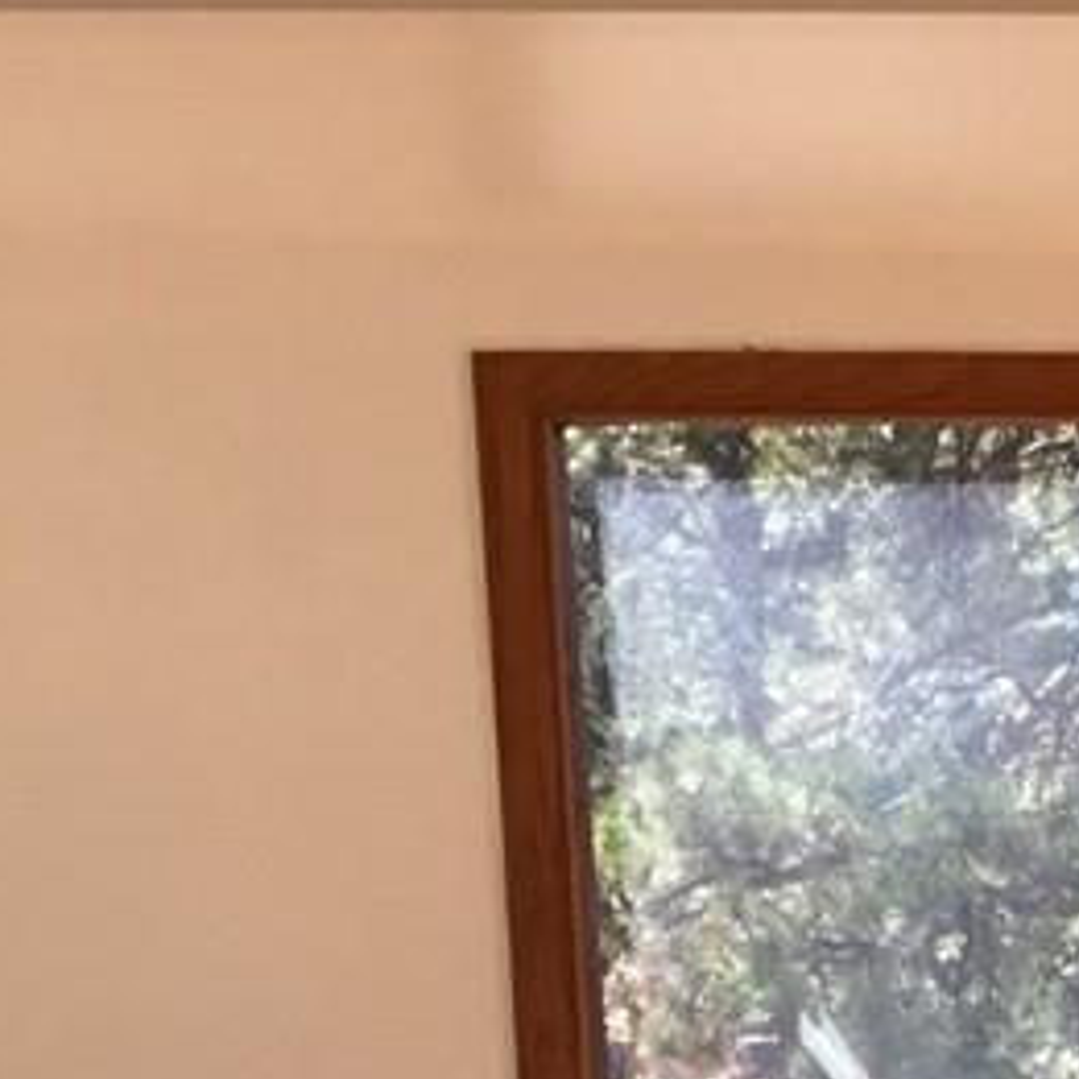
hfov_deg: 9.7
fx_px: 5925
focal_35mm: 168
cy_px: 1740
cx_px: 2158
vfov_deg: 10.0
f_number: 2.4
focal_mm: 3.3
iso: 25
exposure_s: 1/144
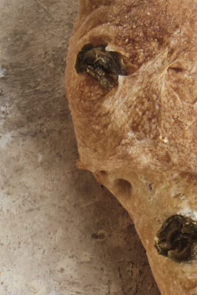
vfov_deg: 5.6
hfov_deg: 3.9
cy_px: 647
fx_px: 2912
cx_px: -48
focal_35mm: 355
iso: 200
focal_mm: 50.3
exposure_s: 1/80
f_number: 9
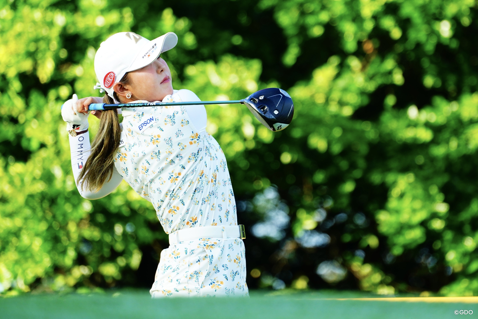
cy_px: 160
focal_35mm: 300
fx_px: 3983
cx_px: 239
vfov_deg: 4.6
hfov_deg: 6.9
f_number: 5.6
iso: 1000
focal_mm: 300
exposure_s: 1/800
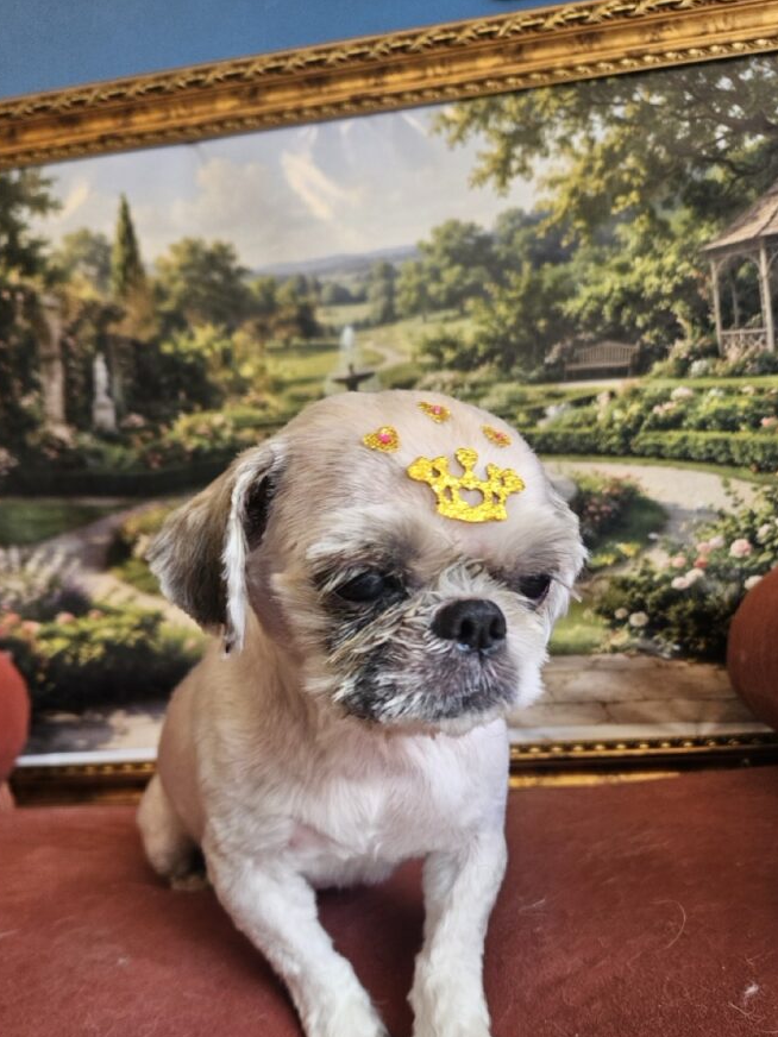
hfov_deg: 51.2
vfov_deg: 64.9
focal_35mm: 27
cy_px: 605
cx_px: 440
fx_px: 809
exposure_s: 1/207
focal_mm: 5.4
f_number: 1.8
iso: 80
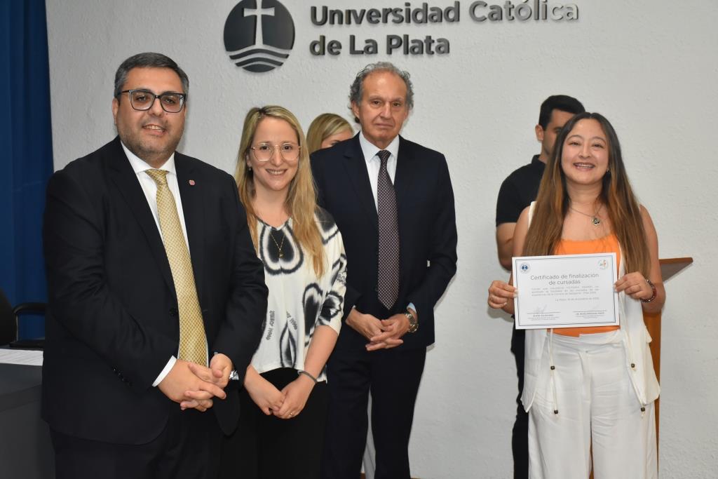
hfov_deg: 29.9
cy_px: 240
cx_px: 359
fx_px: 1346
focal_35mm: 68
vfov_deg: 20.2
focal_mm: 45
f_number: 5.6
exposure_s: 1/100
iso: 1600
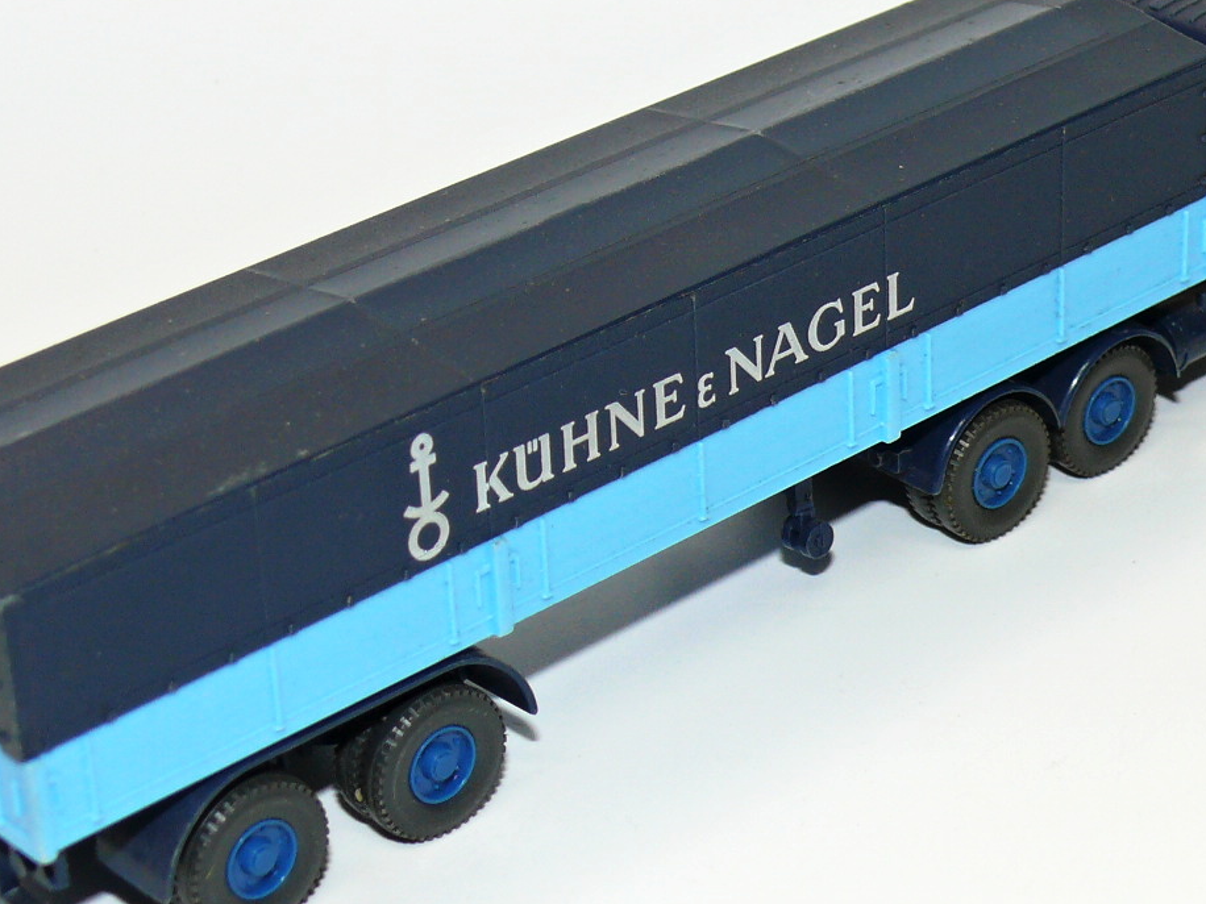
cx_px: 729
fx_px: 3832
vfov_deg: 13.4
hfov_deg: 17.9
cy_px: 338
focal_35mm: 110
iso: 100
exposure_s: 1/30
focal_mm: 10.4
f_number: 4
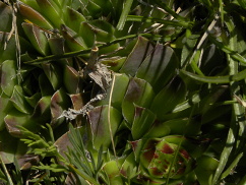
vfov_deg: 12.9
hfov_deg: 17.0
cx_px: 73
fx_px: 818
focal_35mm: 115
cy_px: 63
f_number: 6.3
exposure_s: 1/640
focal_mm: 10.3
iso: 100
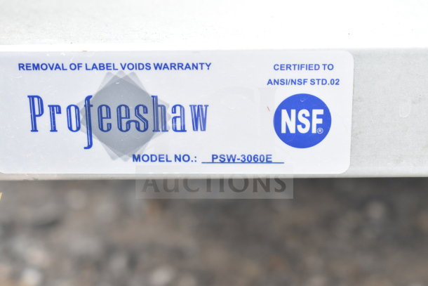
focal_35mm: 82
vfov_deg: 16.6
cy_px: 143
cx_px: 214
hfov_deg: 24.6
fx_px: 981
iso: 720
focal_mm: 55
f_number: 5.6
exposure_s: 1/100
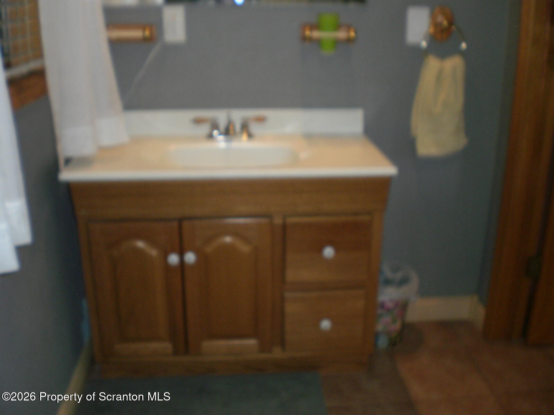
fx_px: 576
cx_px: 277
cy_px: 208
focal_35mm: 36
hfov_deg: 51.4
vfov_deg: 39.7
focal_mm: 6.3
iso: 125
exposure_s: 1/30
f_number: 3.1
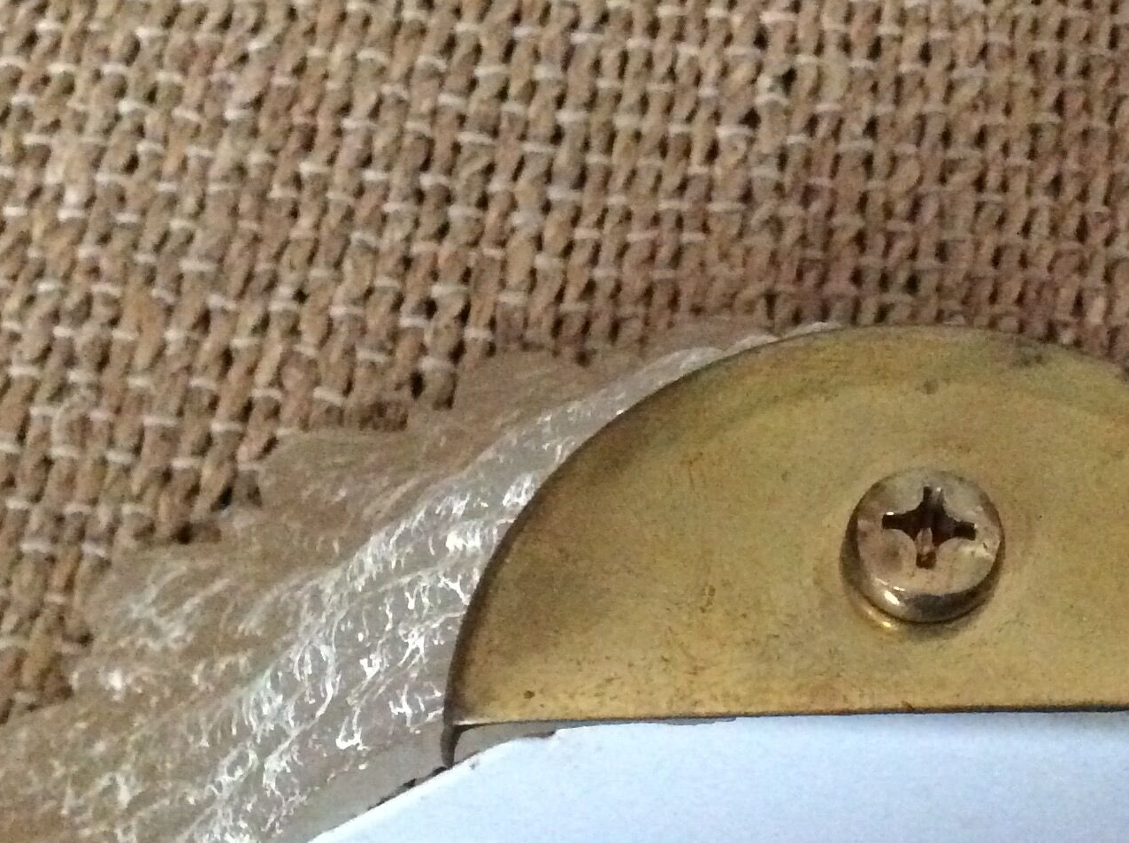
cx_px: 758
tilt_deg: -61.2
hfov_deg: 29.6
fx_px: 2117
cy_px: 733
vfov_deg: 22.1
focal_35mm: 65
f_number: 2.4
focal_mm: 3.3
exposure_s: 1/17
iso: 640
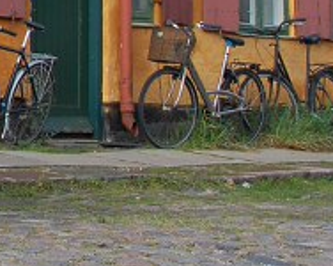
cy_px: -240
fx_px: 1664
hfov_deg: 10.4
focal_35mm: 169
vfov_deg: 8.7
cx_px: -360
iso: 200
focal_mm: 22
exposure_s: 1/160
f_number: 7.1
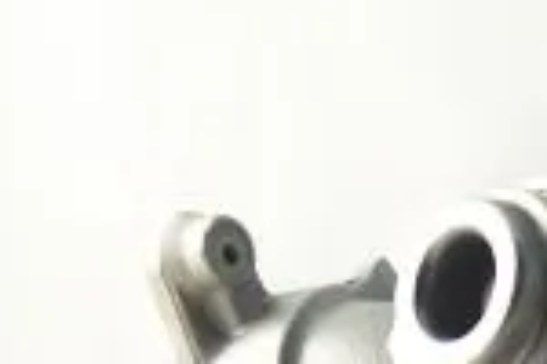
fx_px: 2188
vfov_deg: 9.2
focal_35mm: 144
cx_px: 552
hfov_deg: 14.0
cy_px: 595
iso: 200
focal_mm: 24
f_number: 4
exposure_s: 1/160
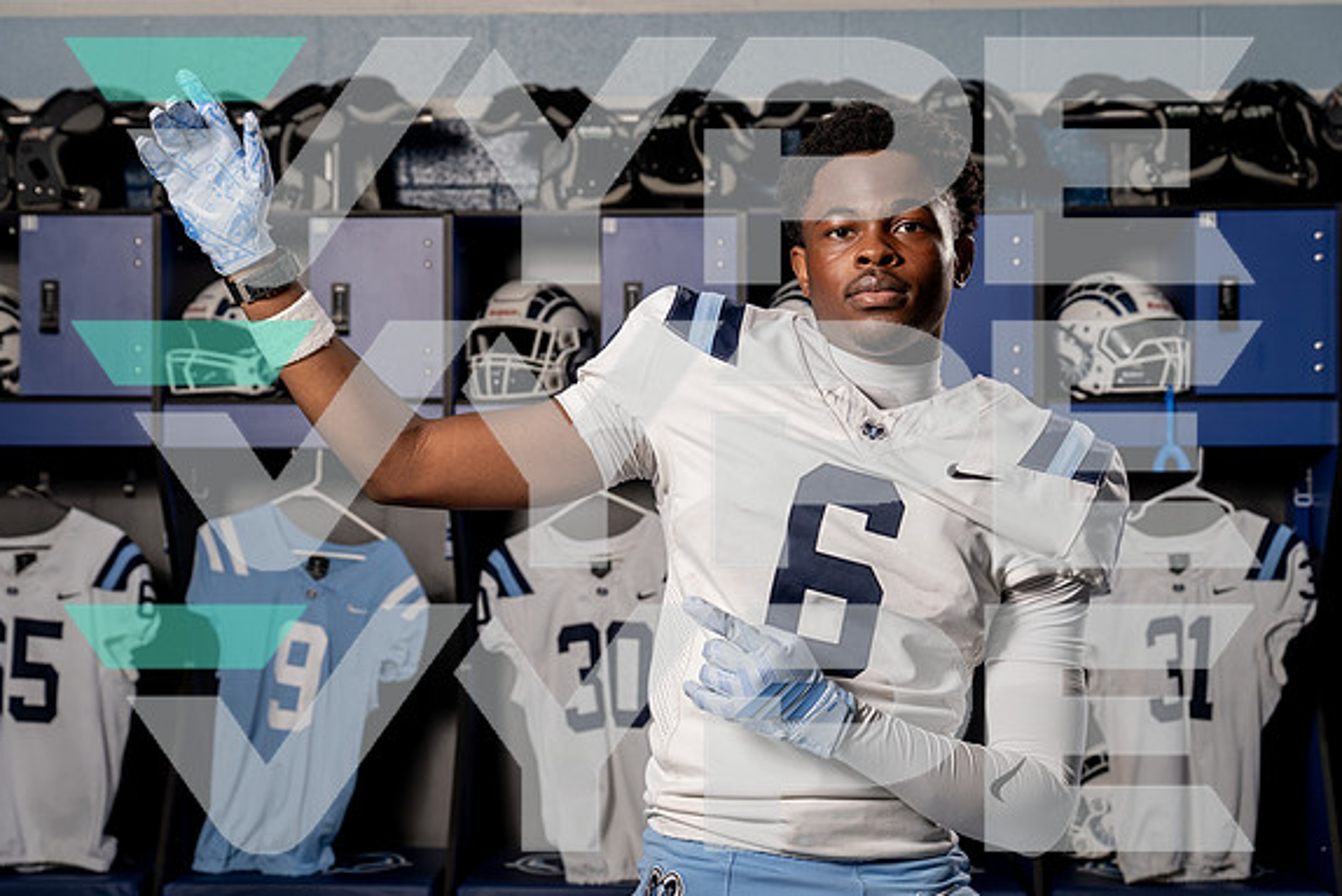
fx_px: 2461
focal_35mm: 66
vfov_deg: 20.6
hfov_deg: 30.5
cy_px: 446
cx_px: 666
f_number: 5.6
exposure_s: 1/250
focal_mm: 64
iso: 500
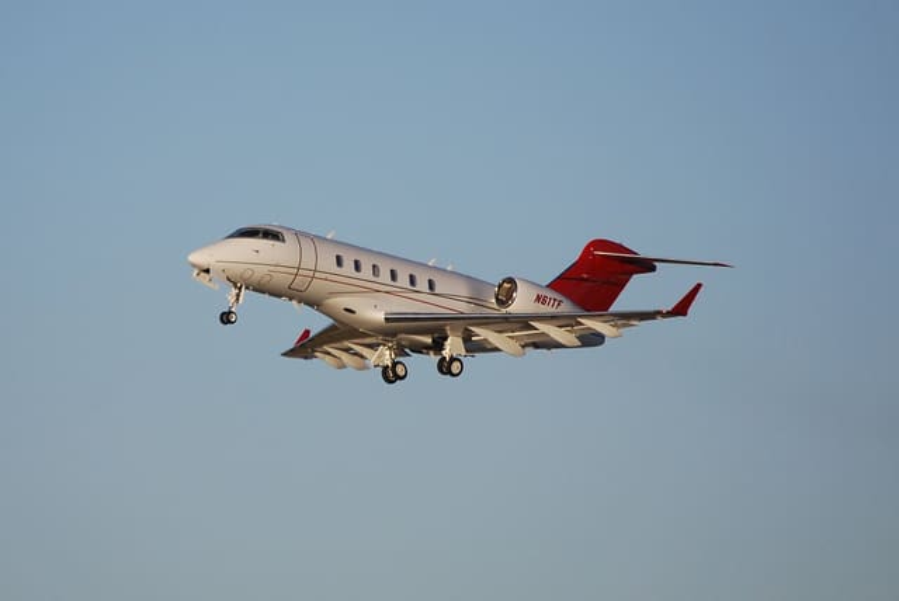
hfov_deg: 6.9
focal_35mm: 300
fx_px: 7498
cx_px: 450
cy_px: 300
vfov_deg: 4.6
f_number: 5.6
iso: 200
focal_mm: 200
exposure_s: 1/1250
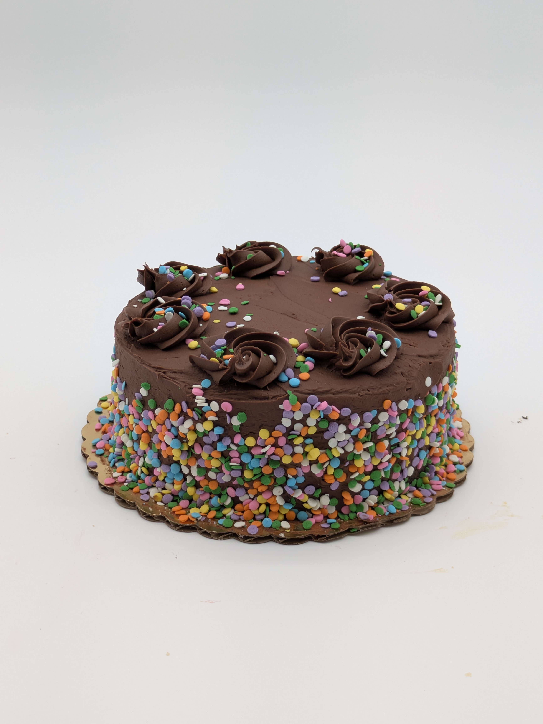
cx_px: 272
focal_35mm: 51
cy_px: 362
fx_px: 1066
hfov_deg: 28.6
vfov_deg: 37.5
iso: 68
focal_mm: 5.43
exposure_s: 1/507
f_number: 1.89
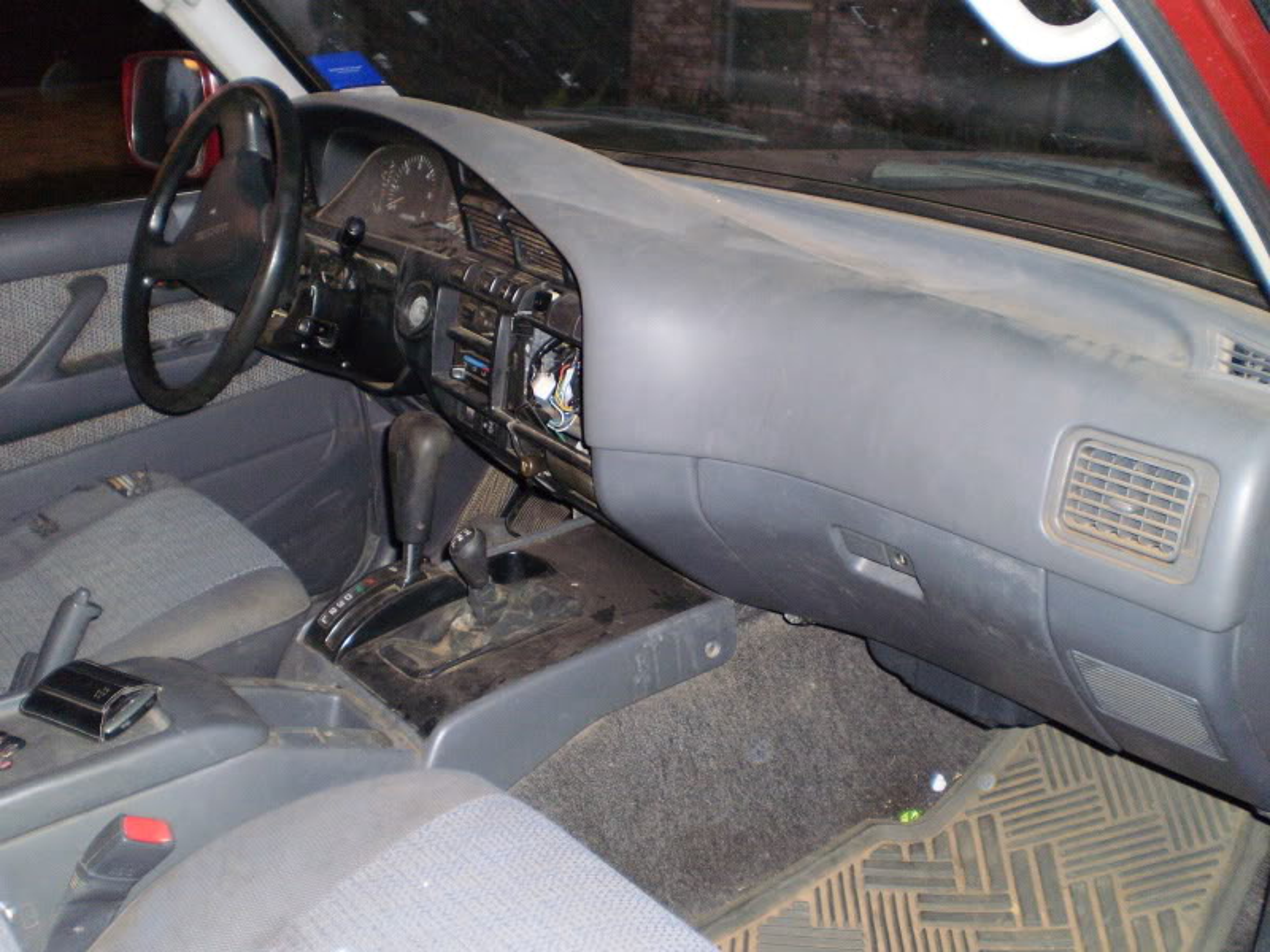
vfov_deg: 39.7
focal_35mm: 36
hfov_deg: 51.4
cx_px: 635
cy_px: 476
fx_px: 1321
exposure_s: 1/30
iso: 320
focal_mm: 6.3
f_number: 3.1
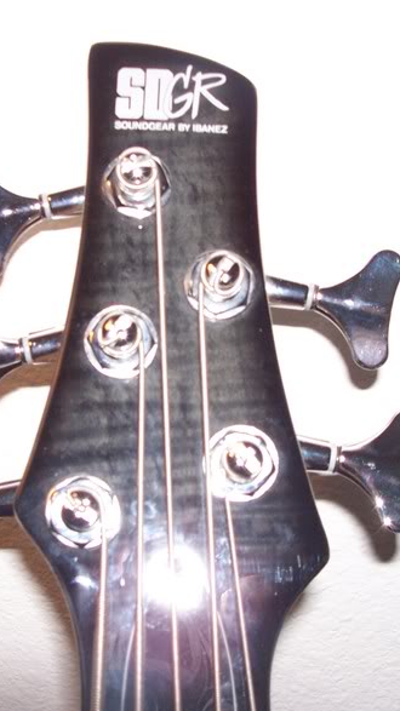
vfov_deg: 39.9
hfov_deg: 23.0
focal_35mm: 52
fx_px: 981
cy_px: 355
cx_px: 187
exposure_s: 1/60
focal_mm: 6
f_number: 2.8
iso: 140
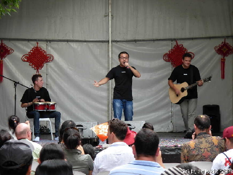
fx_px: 888
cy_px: 88
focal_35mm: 132
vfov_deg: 11.2
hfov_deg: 14.9
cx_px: 116
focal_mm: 21.8
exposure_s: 1/19
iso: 79
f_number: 4.4
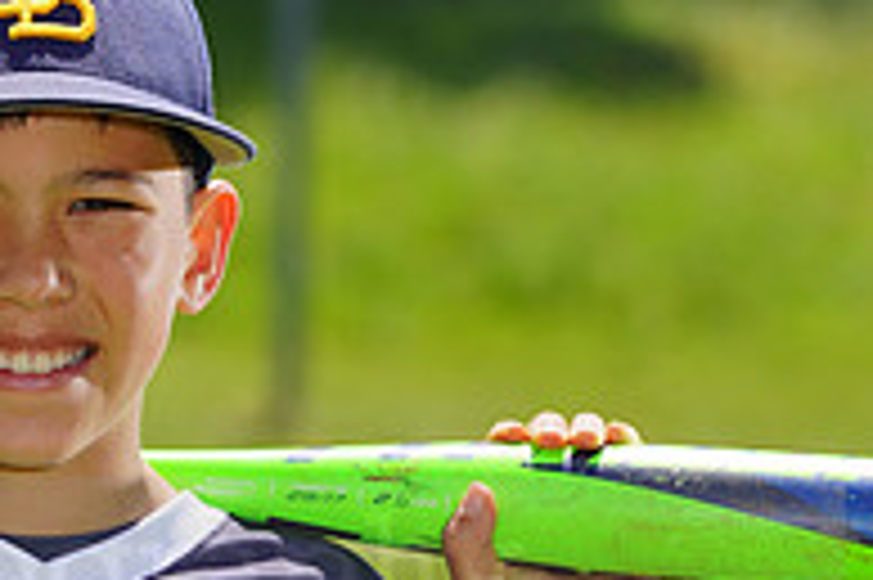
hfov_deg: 3.6
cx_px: -27
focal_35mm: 575
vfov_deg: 2.4
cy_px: 537
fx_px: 13932
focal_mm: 192
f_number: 8
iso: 100
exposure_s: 1/250
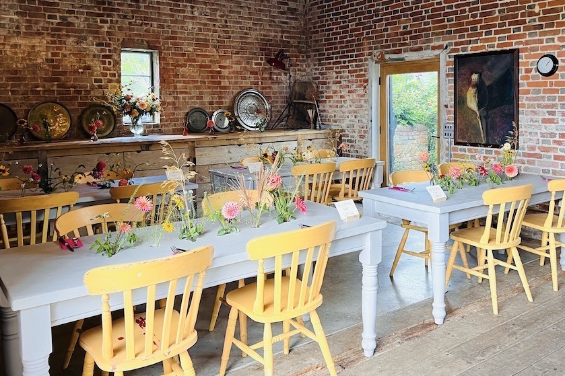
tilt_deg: -3.0
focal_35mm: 33
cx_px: 318
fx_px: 518
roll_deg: +1.2
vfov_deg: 39.4
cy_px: 120
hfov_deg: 57.1
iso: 125
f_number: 1.5
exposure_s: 1/65
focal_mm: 5.7
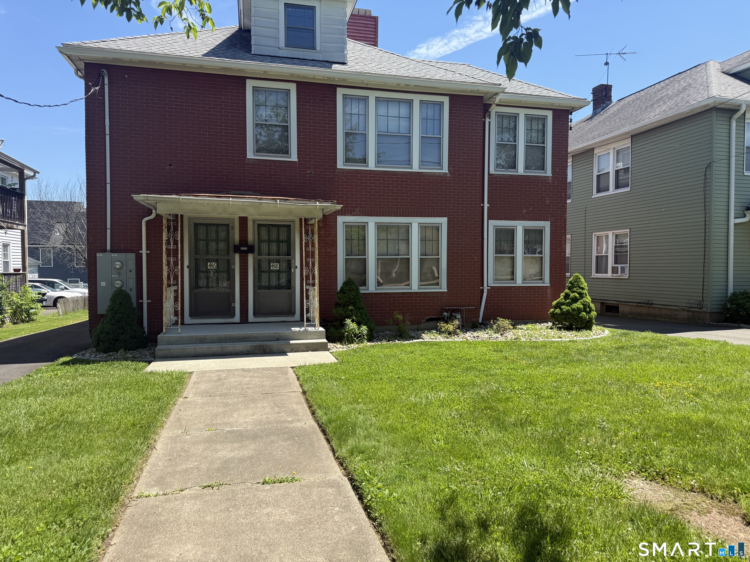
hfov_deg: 71.6
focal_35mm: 24
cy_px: 281
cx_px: 375
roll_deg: +0.0
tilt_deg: -0.5
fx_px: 520
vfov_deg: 56.8
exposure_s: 1/2110
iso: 80
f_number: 1.78
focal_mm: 6.76
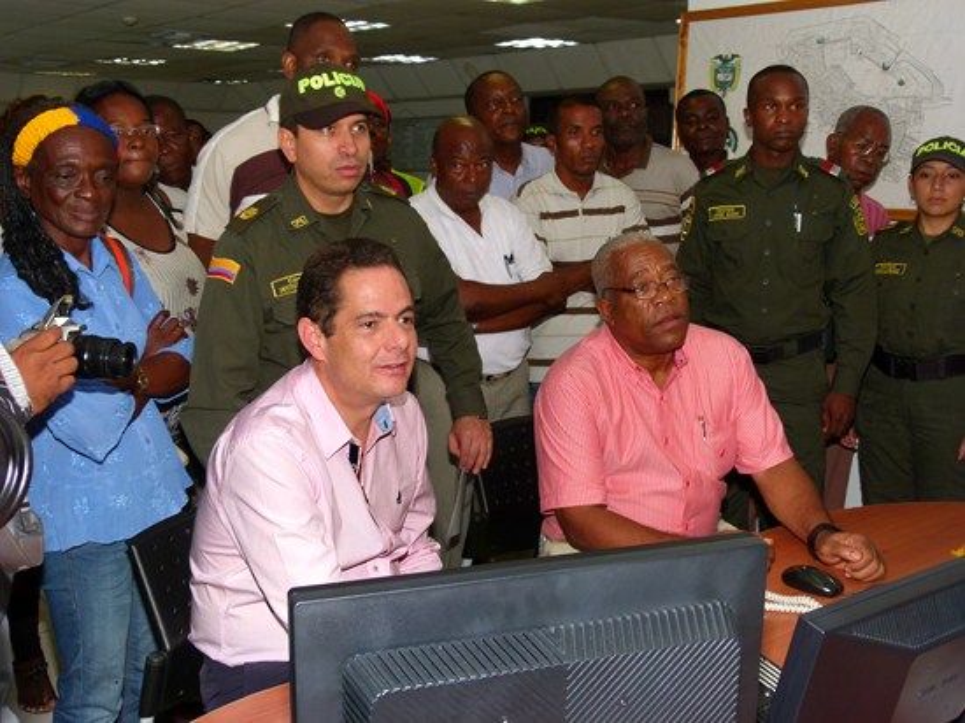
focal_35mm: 39
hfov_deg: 47.9
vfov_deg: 36.8
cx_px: 482
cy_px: 362
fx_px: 1087
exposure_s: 1/60
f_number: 3.6
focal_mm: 7
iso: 100
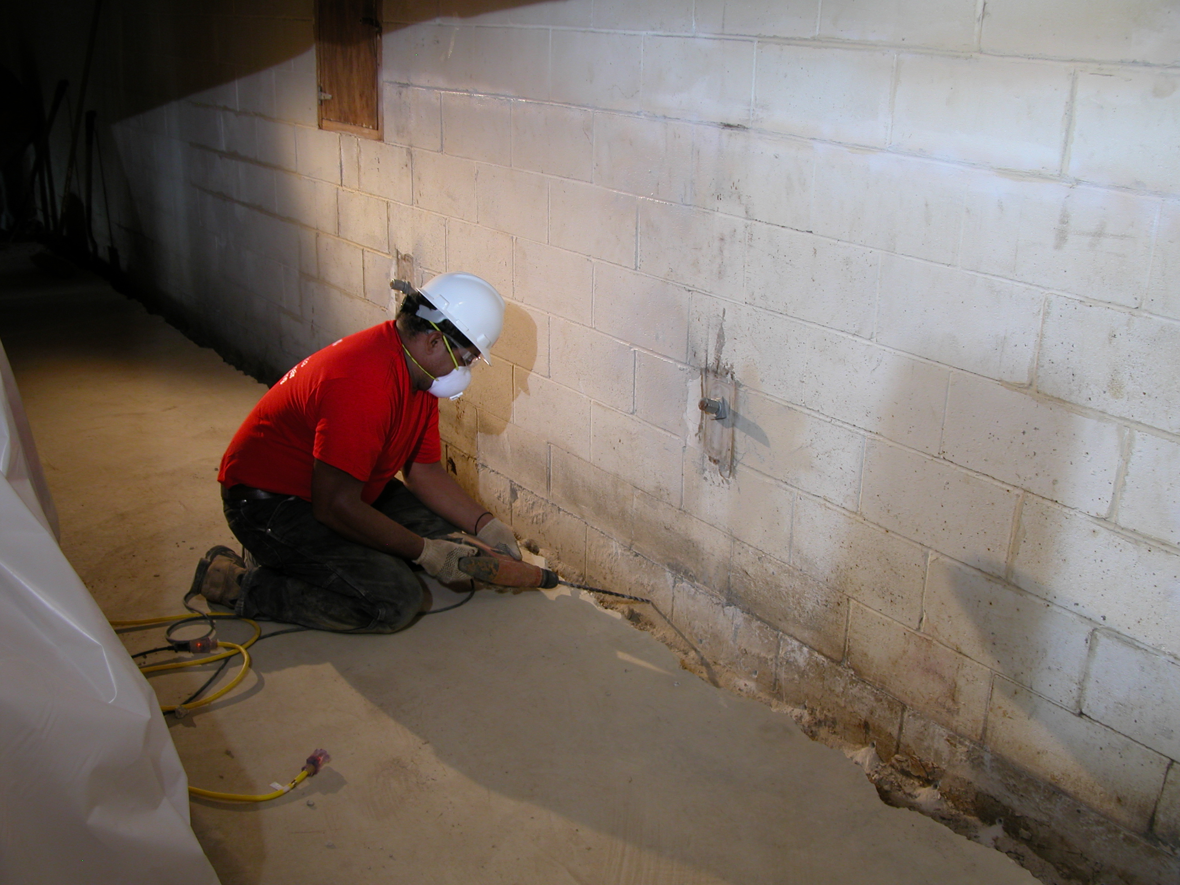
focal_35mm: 34
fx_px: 1159
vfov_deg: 41.8
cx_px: 590
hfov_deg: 54.0
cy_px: 442
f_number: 2.8
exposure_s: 1/36.9
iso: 100
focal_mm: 8.9
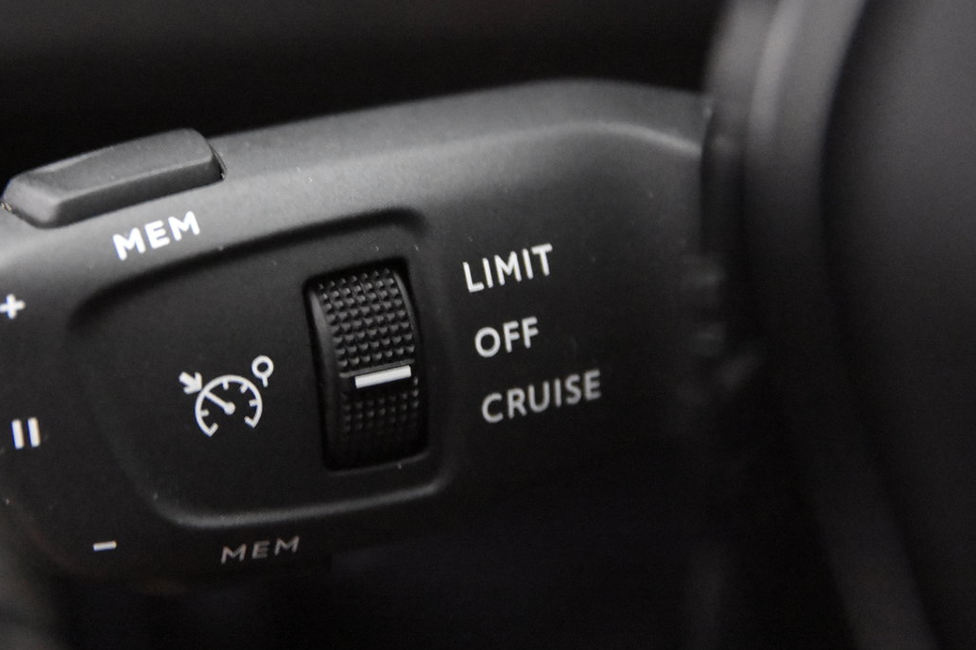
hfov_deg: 21.2
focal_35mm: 96
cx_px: 408
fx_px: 2602
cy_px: 259
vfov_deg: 14.2
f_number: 3.8
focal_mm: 52
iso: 12800
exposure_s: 1/30
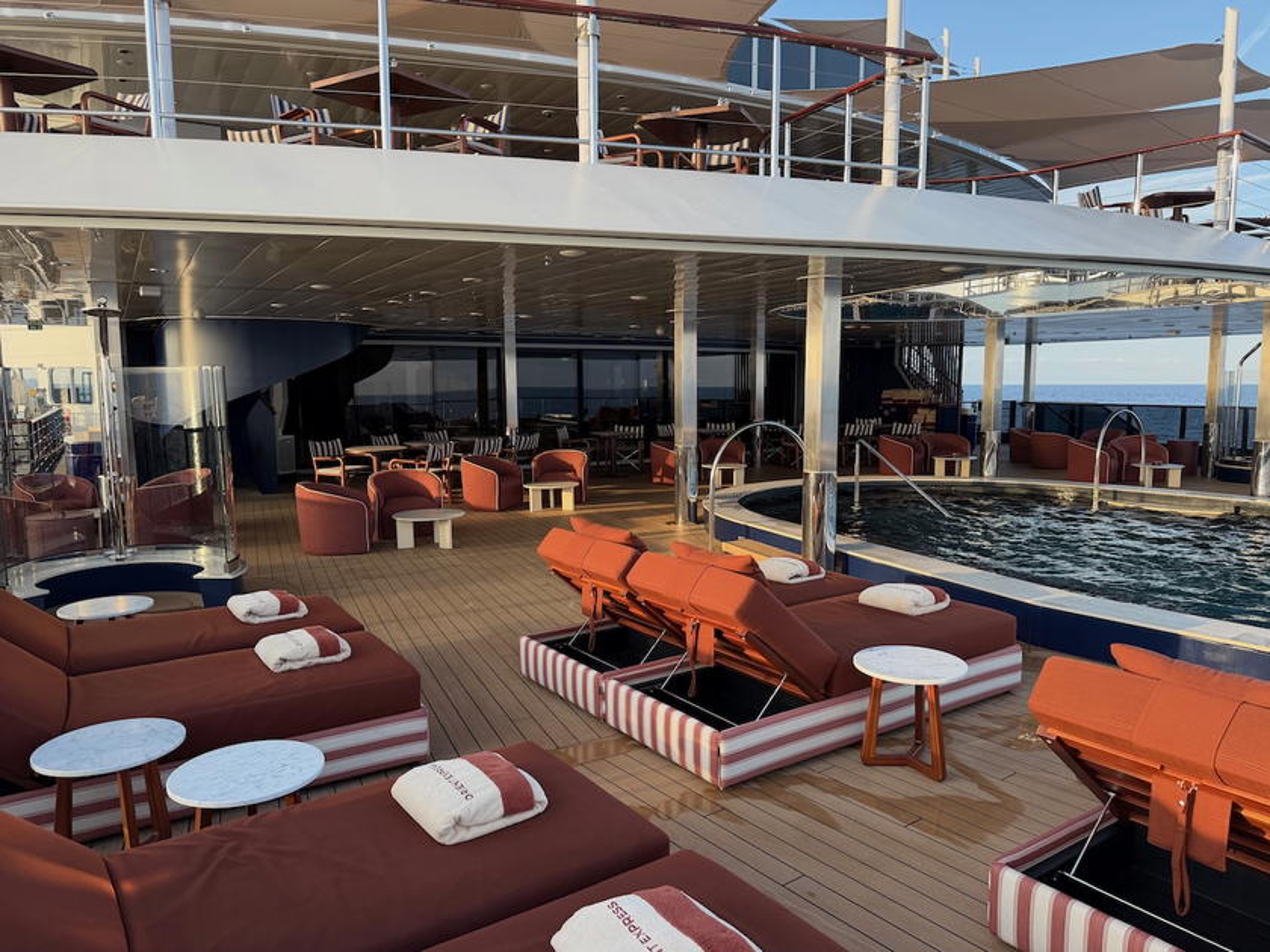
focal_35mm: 24
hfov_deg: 71.6
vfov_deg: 56.8
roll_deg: +0.0
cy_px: 476
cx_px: 635
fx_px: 881
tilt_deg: -6.2
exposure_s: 1/840
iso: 80
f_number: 1.78
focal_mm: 6.76
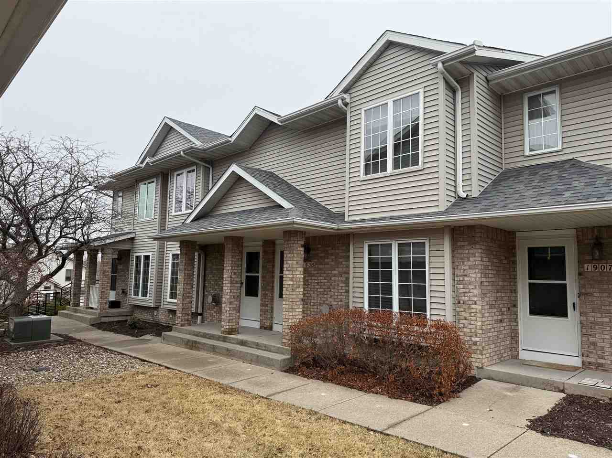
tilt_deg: +6.3
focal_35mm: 24
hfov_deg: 71.6
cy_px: 229
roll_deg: -1.3
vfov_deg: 56.8
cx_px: 306
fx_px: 424
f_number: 1.78
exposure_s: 1/1618
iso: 80
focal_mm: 6.76
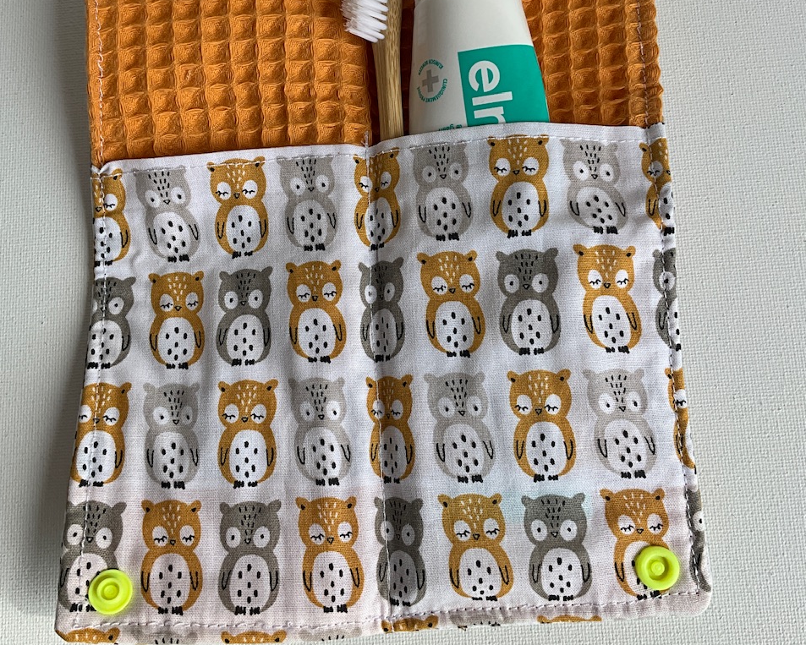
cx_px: 405
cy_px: 260
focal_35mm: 38
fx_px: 907
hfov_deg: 47.9
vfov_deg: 39.0
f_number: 1.8
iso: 25
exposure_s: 1/435
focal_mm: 3
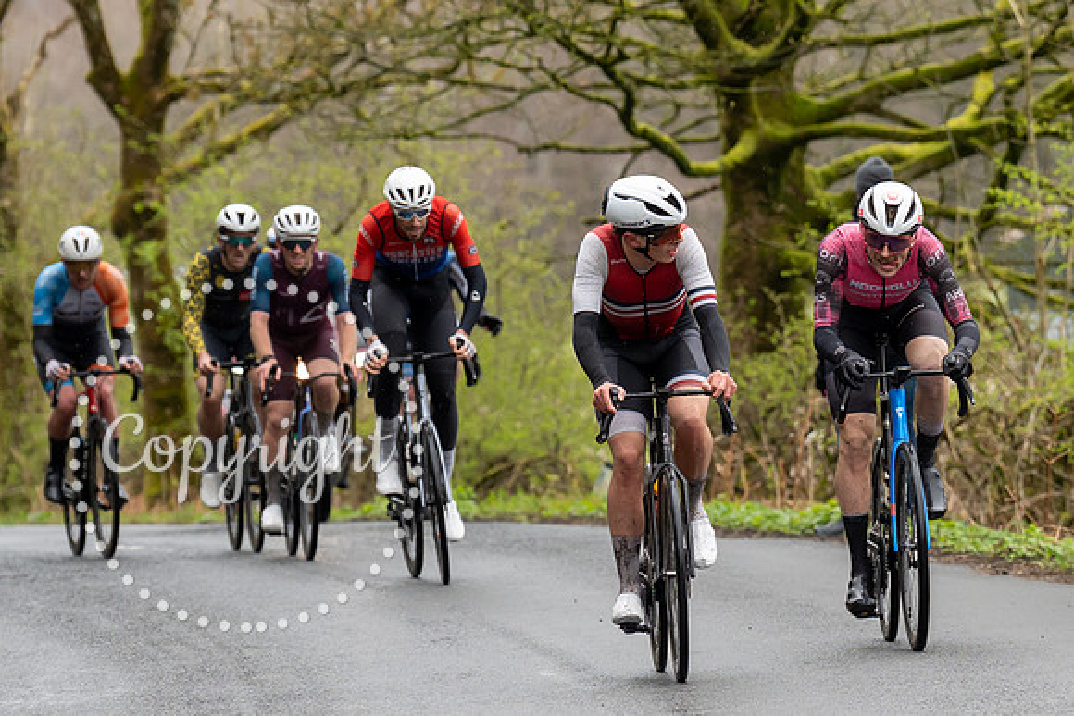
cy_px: 304
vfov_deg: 4.1
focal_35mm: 334
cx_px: 753
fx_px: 9958
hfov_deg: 6.2
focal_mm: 154
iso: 800
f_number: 3.5
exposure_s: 1/1000
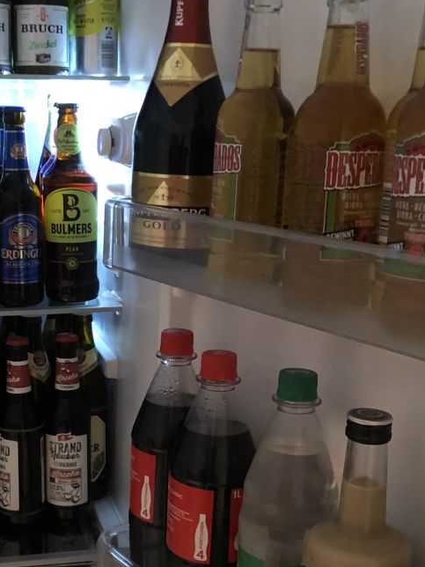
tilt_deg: -11.3
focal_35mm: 58
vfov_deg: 33.1
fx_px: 949
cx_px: 129
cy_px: 338
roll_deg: -1.1
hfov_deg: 25.1
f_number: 1.8
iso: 125
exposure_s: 1/4
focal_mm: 4
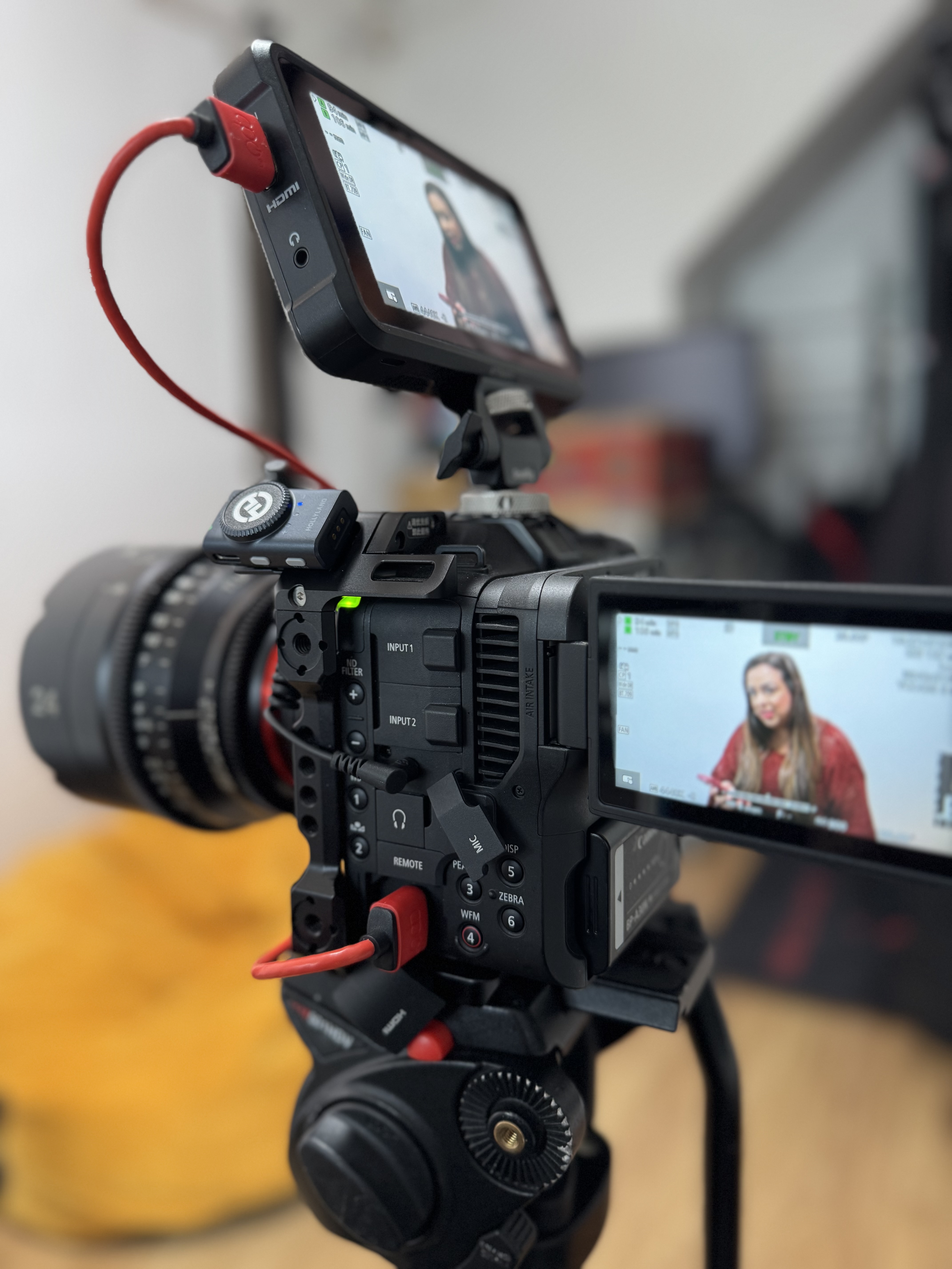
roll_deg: +2.9
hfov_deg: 56.8
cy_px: 634
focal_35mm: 24
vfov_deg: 71.6
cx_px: 476
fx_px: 880
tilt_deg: -10.2
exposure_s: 1/79
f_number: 1.78
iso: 200
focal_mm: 6.76
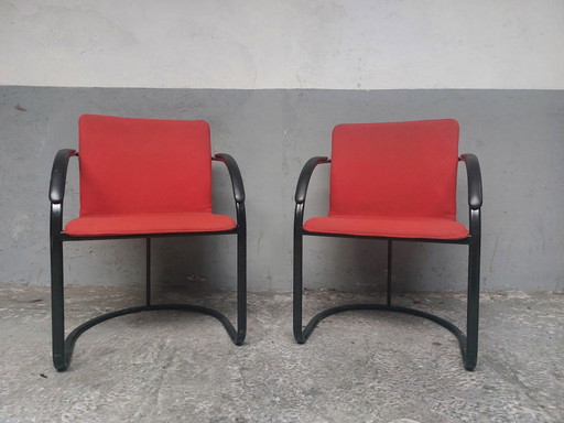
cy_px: 212
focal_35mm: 24
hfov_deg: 71.6
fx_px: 391
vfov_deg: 56.8
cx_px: 282
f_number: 1.8
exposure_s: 1/25
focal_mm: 5.23
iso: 640
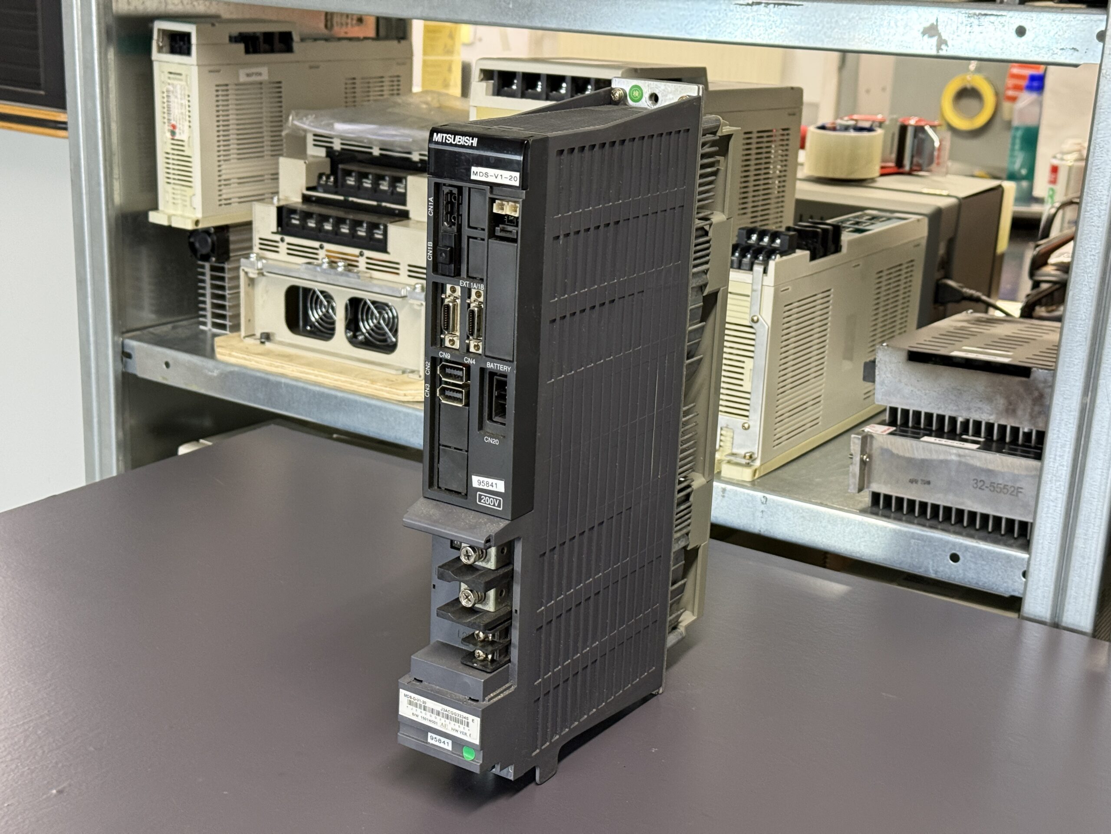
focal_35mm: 48
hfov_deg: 39.7
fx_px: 1541
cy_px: 417
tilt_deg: -17.0
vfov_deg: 30.3
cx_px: 556
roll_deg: -2.7
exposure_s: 1/33
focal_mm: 6.76
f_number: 1.78
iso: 200
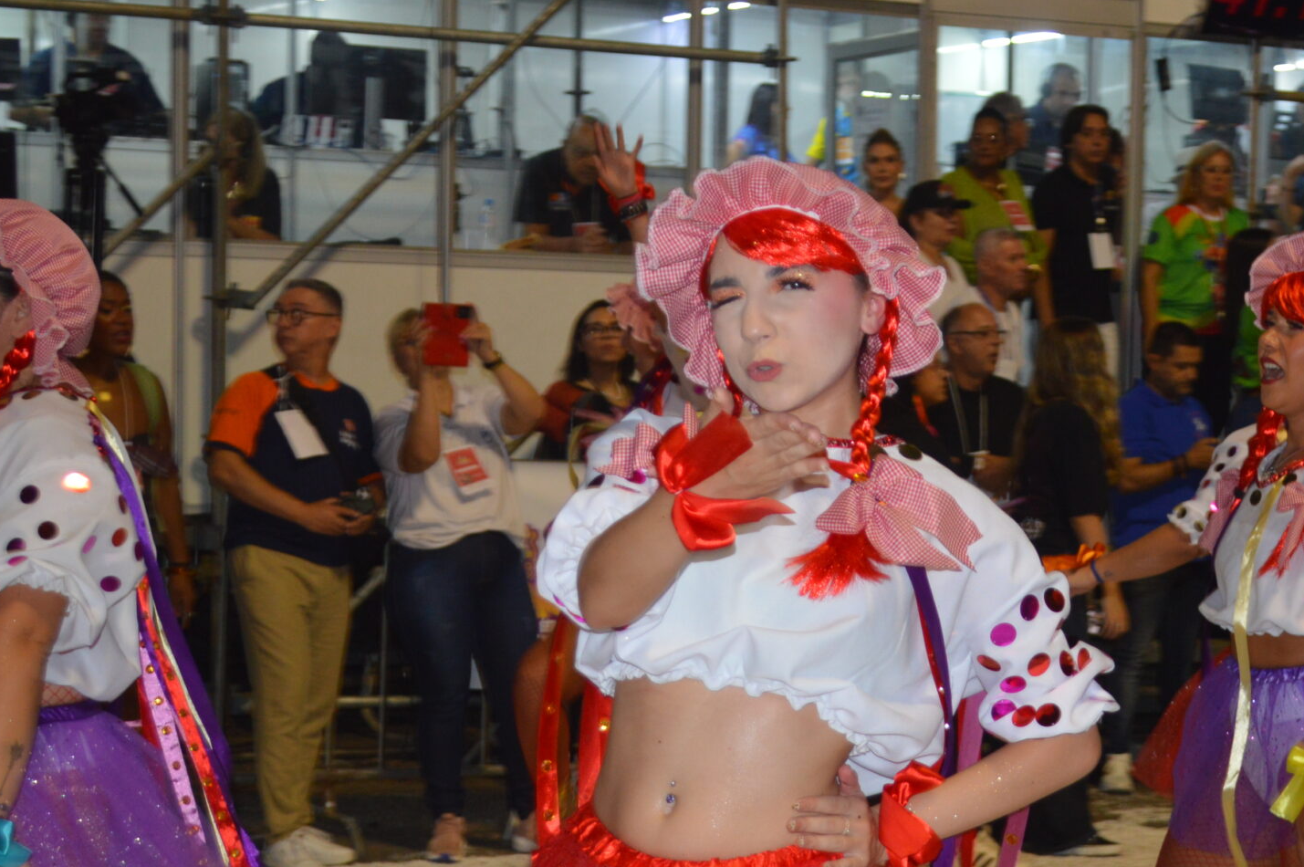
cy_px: 659
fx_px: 3112
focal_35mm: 86
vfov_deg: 15.8
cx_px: 996
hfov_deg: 23.4
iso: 500
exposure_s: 1/60
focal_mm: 32
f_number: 4.8
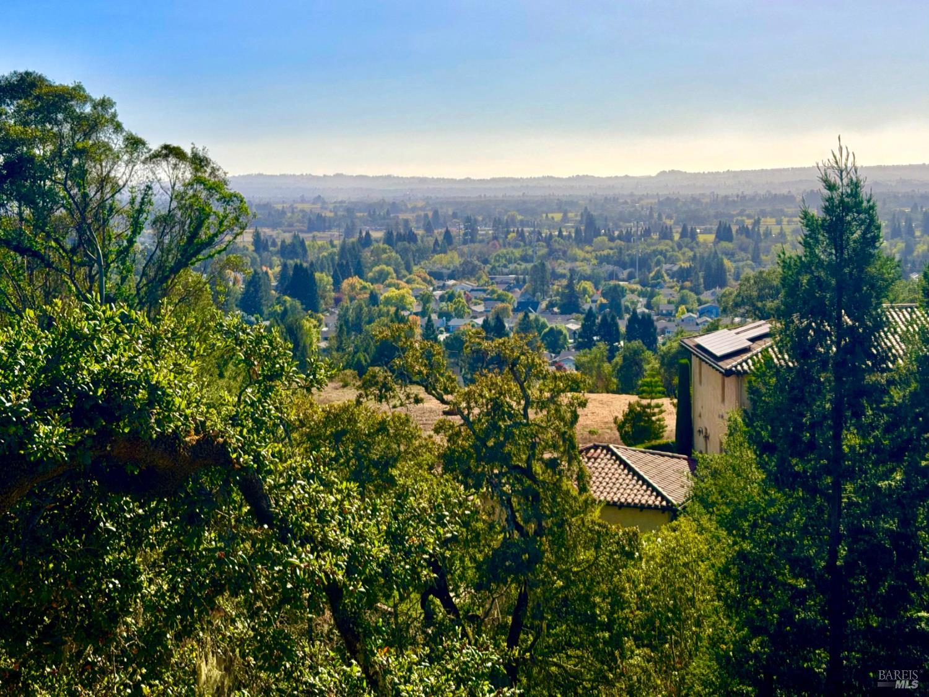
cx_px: 464
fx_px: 1288
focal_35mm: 48
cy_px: 348
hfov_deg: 39.7
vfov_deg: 30.3
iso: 64
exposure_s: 1/6024
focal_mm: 6.76
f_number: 1.78
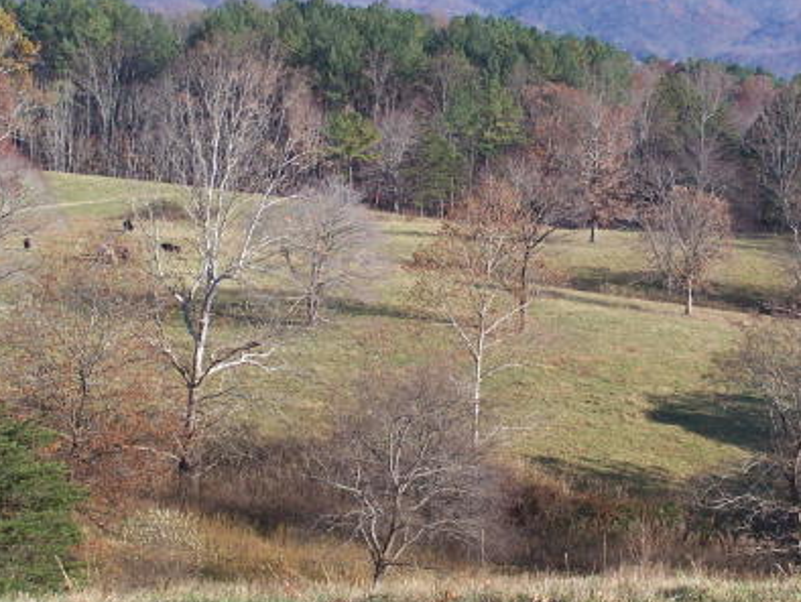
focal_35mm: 112
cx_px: 577
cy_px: 220
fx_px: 2593
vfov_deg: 13.2
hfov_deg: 17.5
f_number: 3.2
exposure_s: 1/640
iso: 80
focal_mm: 11.5
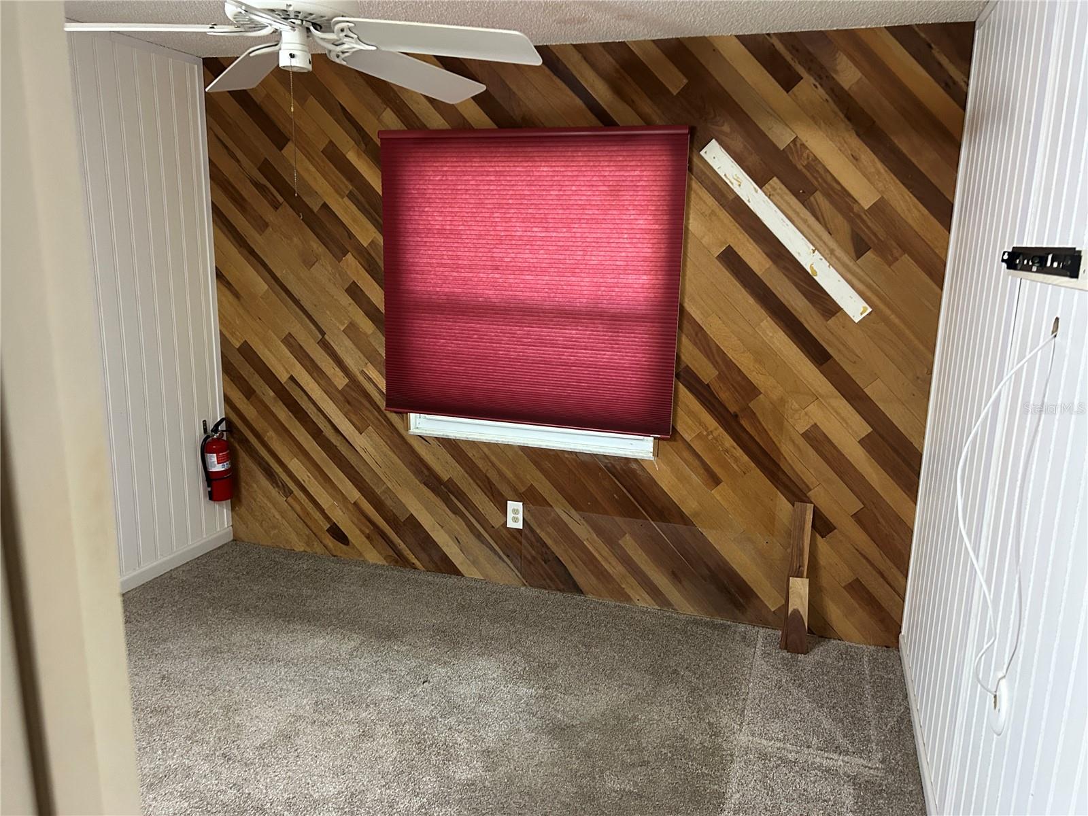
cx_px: 544
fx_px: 817
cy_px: 408
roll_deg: -1.0
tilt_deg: -11.4
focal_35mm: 26
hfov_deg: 67.3
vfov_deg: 53.1
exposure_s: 1/60
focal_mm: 5.7
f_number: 1.5
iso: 400
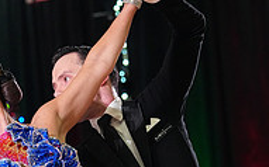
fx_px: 2315
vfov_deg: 4.1
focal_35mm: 316
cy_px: 261
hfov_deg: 6.6
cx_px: 68
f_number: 4.5
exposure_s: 1/400
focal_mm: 102
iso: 6400
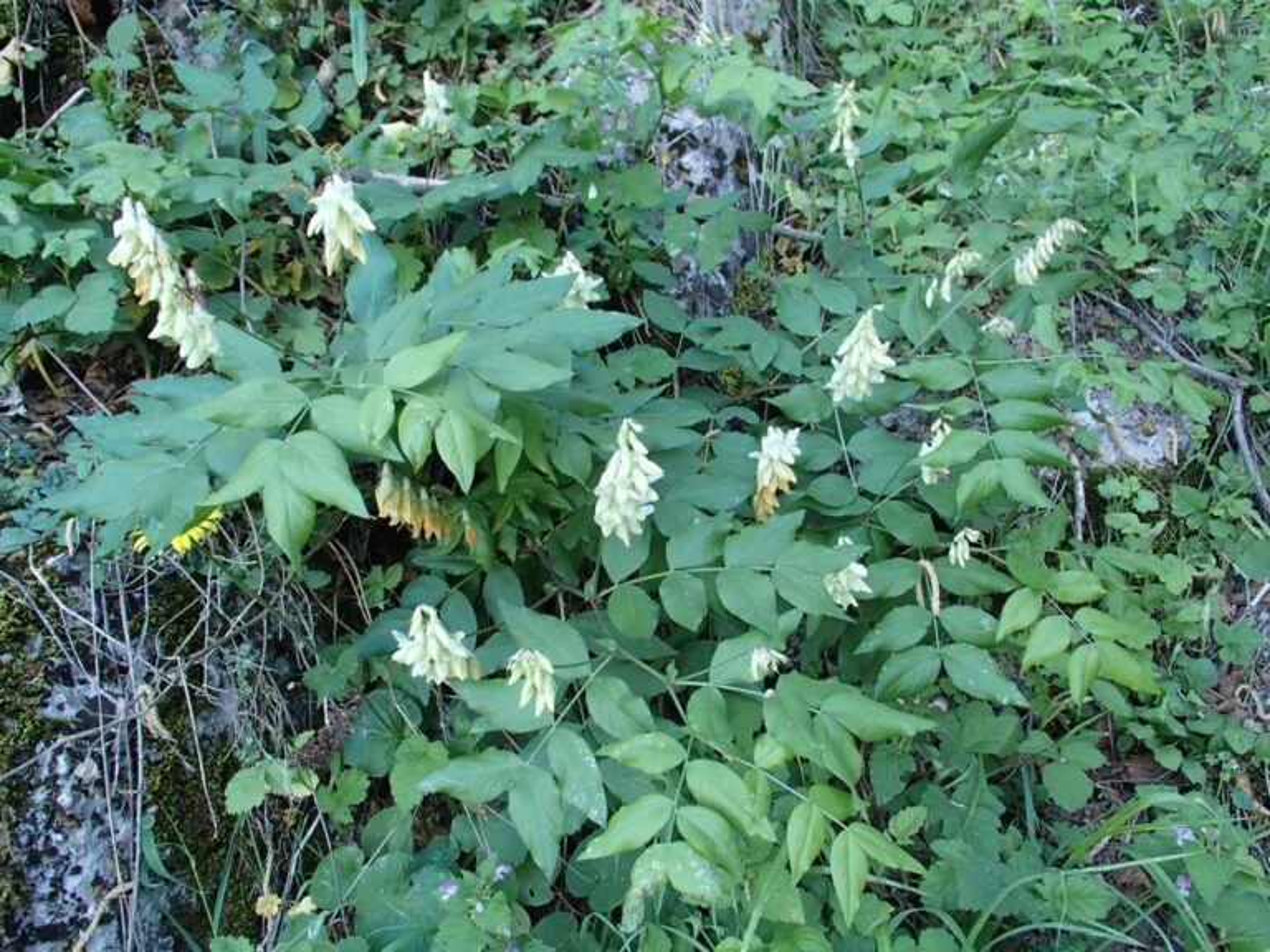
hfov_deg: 63.4
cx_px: 635
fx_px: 1027
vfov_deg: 49.7
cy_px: 476
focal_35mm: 28
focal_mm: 5
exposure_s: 1/50
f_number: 3.9
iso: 200
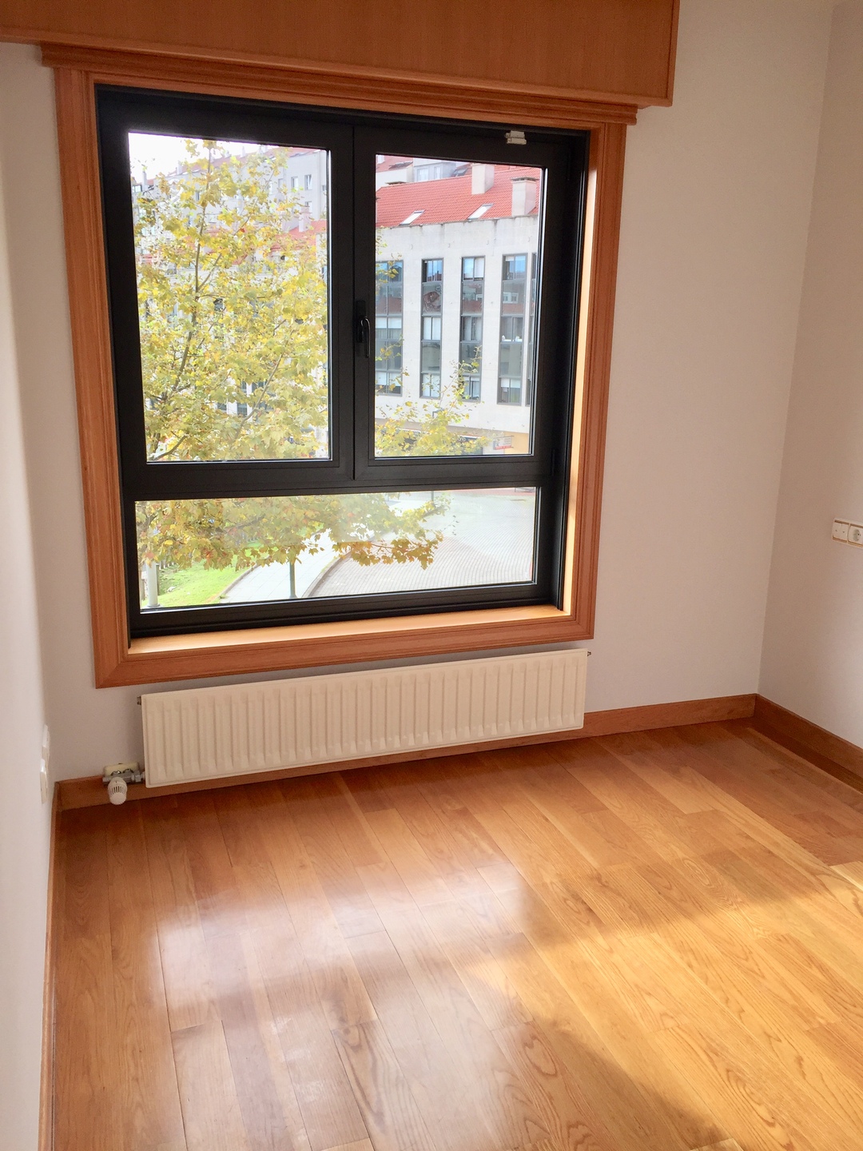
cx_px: 432
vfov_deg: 61.7
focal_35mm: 29
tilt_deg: -13.5
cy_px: 576
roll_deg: -1.6
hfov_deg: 48.2
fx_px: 964
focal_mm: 4.15
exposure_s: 1/350
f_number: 2.2
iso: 32
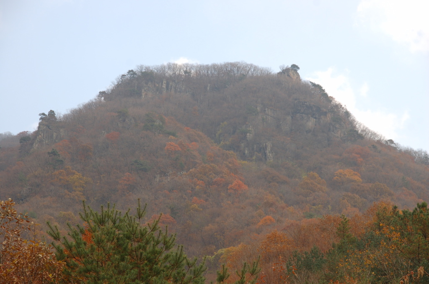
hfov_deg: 21.9
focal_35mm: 93
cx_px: 214
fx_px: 1106
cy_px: 142
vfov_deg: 14.7
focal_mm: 62
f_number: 5.6
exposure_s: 1/250
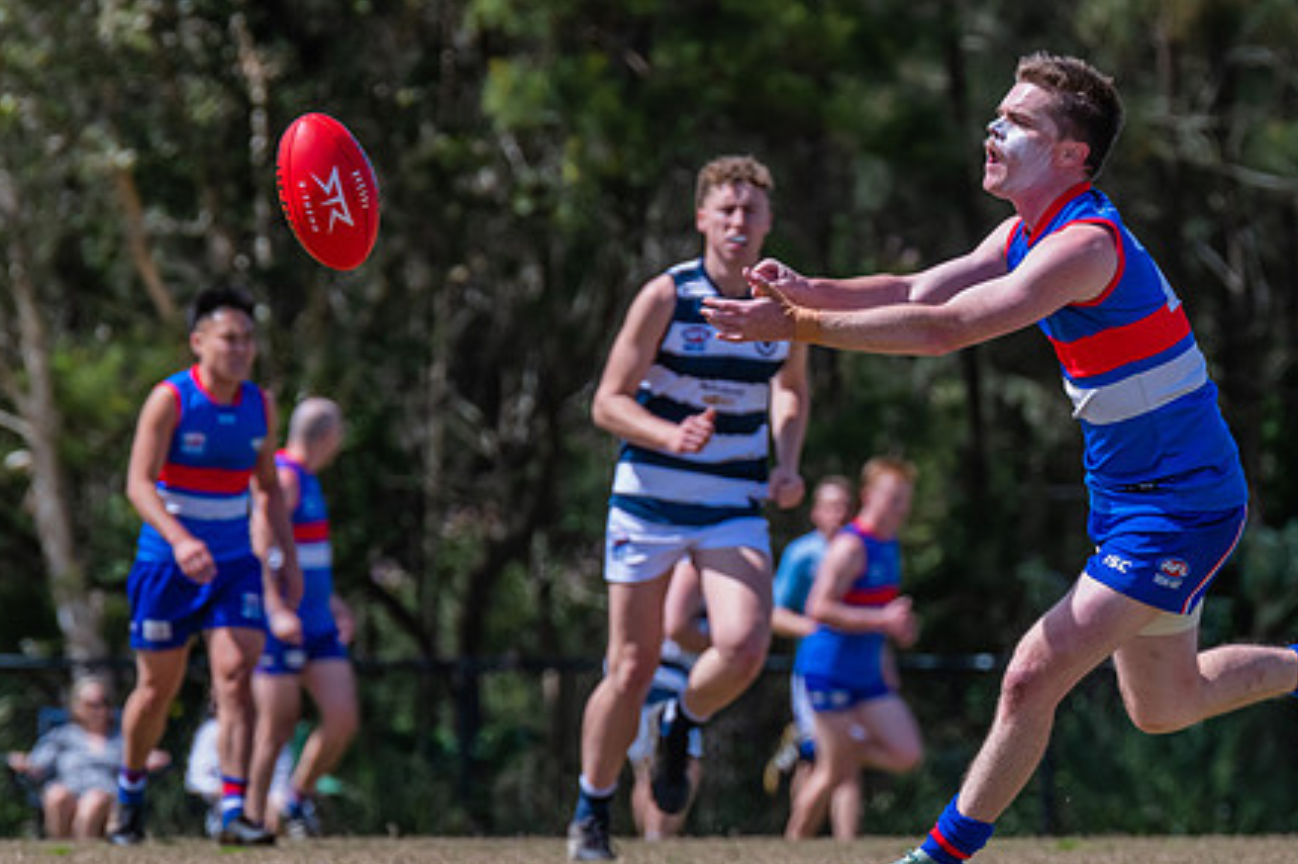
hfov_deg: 2.9
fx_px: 25264
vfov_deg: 2.0
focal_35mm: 701
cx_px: 1034
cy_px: 500
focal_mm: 420
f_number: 8
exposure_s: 1/1600
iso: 800
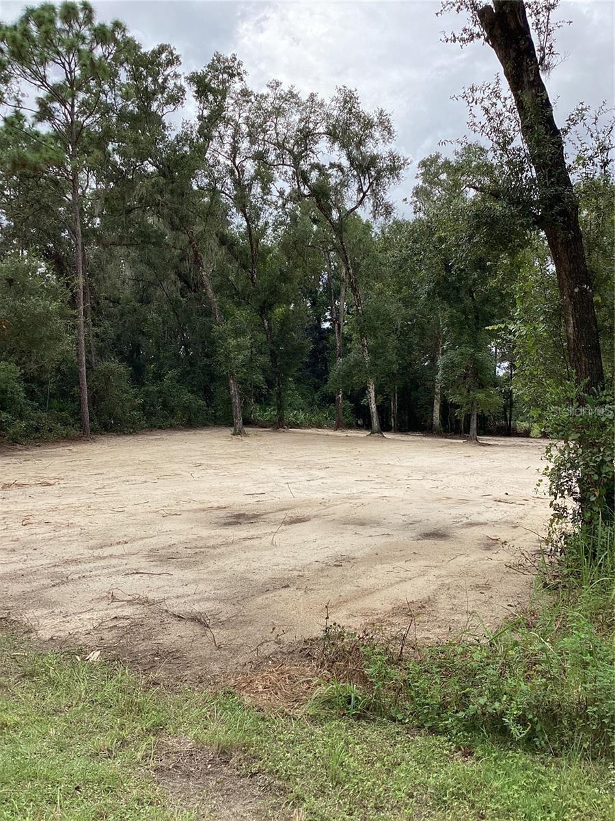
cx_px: 308
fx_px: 734
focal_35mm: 31
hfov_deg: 45.4
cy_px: 410
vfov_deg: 58.4
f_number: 2.4
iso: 25
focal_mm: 3.3
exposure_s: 1/646
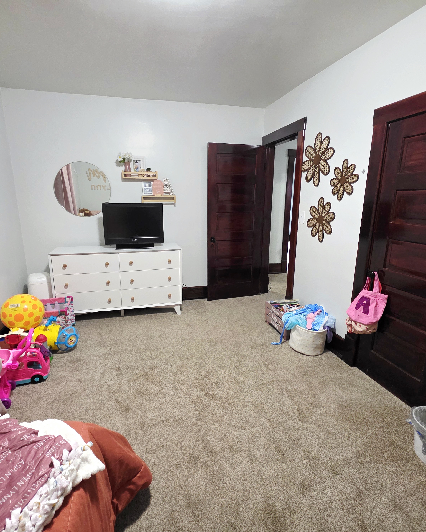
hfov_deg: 76.9
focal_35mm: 17
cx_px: 198
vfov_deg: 89.6
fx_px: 268
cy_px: 267
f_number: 1.9
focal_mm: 2.2
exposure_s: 1/60.2
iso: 640
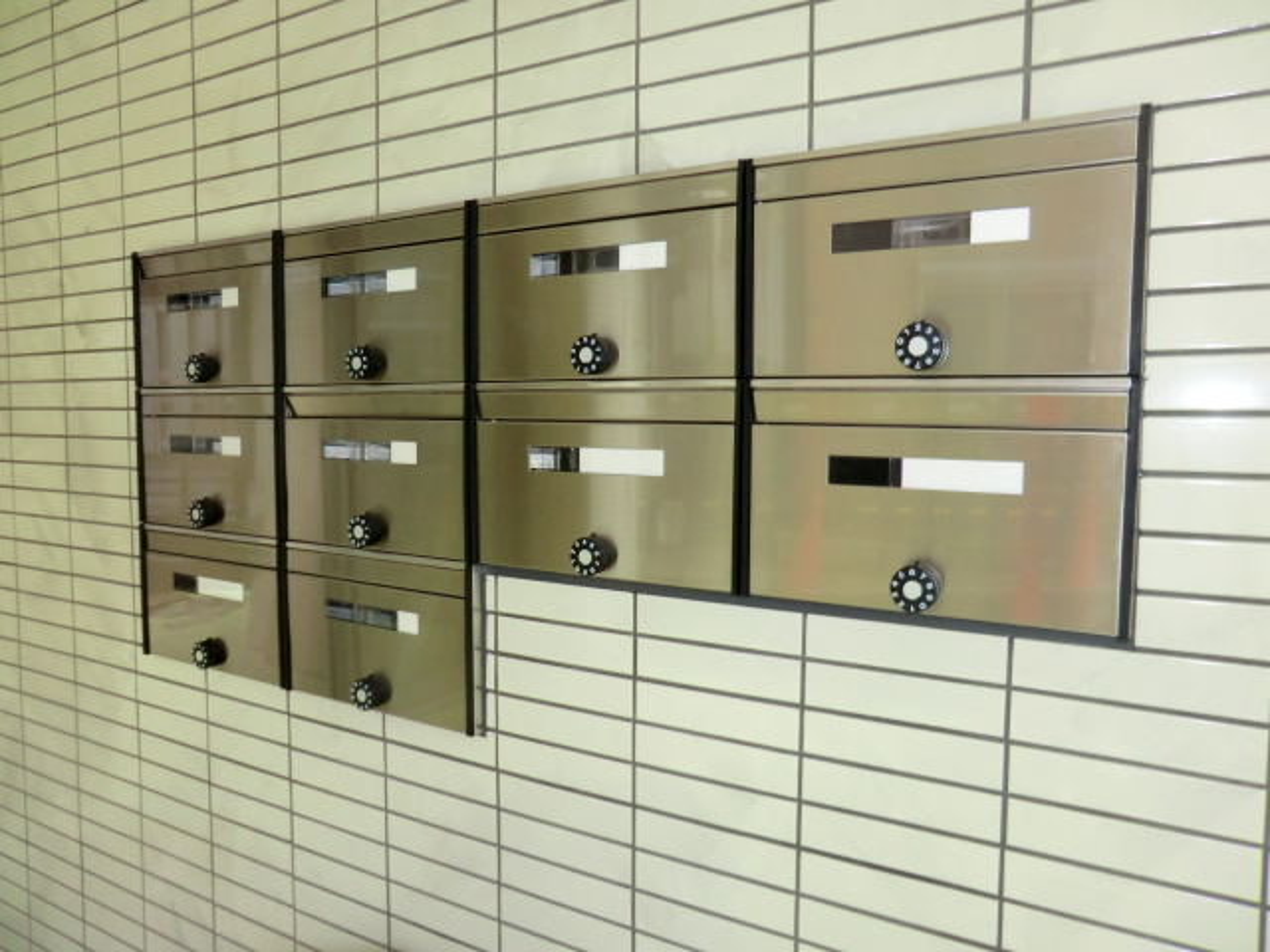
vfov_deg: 56.8
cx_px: 635
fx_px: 881
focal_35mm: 24
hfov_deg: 71.6
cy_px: 476
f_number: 3.2
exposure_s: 1/60
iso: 200
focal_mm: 4.3
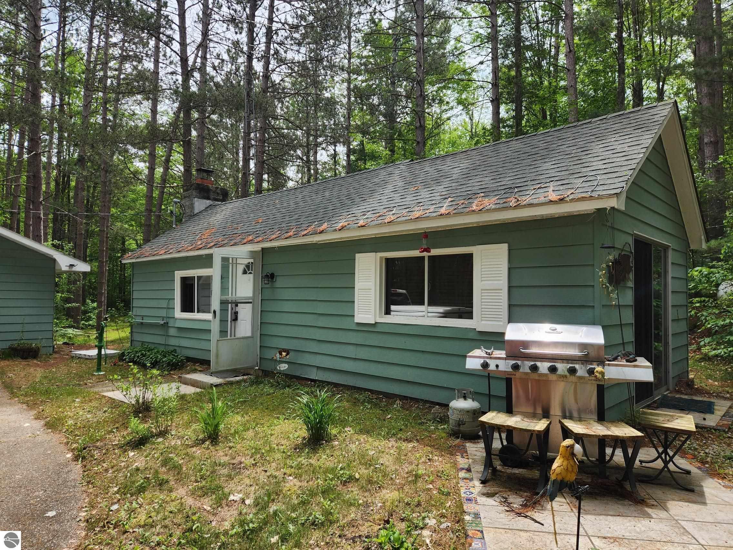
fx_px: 487
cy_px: 275
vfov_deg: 58.9
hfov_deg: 73.9
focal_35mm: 23
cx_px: 366
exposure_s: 1/479
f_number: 1.8
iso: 20
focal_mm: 5.4
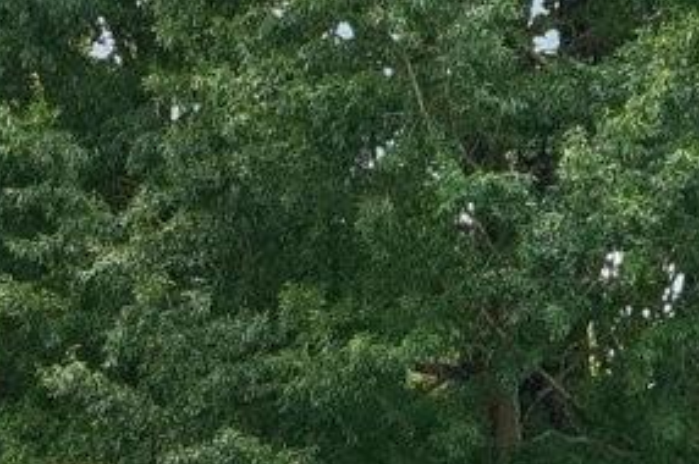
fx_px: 4170
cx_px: -191
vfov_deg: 6.0
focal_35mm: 215
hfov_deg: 9.4
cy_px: 1234
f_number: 8
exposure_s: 1/30
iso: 100
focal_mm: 20
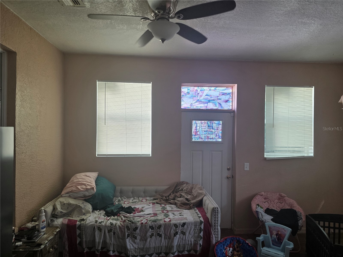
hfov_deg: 73.9
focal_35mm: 23
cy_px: 128
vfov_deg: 58.9
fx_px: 228
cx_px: 172
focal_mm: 6.3
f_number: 1.7
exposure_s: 1/180
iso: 160
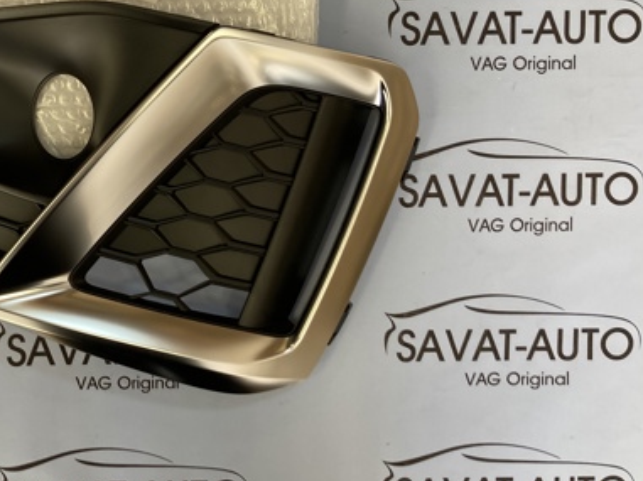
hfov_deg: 38.6
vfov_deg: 30.7
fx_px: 872
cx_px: 108
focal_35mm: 47
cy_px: 176
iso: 80
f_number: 1.8
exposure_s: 1/97
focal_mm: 3.99
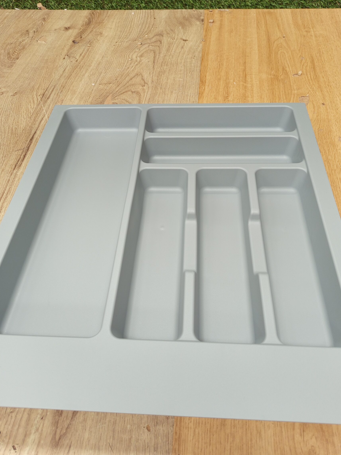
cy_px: 212
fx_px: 355
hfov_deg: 51.3
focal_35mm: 27
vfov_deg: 65.3
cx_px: 175
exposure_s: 1/100
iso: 230
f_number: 1.7
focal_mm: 5.24
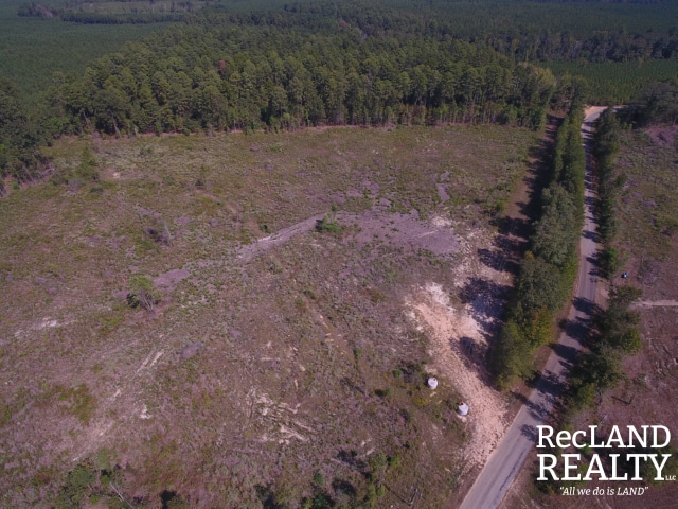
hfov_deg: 81.7
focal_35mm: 20
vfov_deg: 66.0
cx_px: 339
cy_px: 254
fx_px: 392
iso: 100
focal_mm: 3.61
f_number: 2.8
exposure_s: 1/944
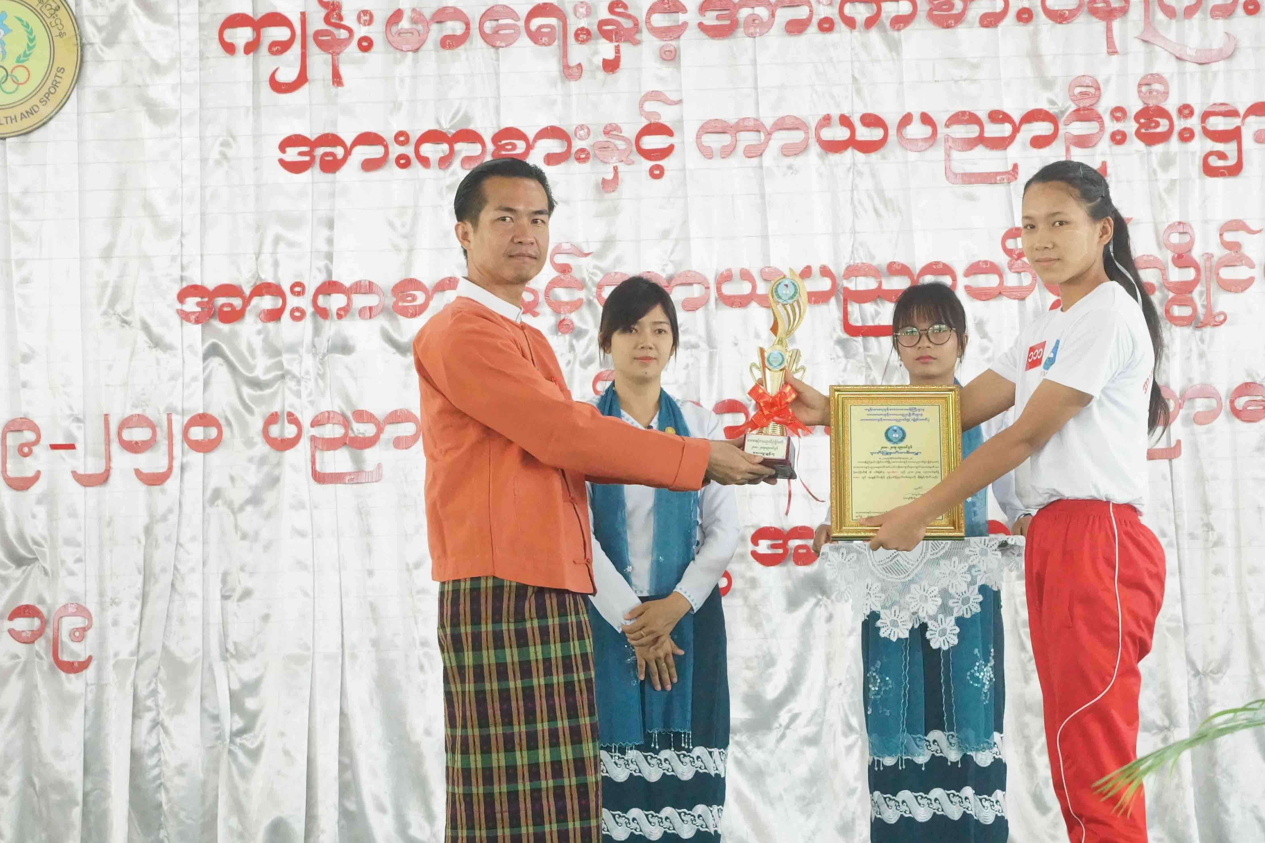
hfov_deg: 20.6
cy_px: 541
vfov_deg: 13.8
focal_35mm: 99
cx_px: 797
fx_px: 3478
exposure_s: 1/125
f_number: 5.6
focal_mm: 50
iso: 3200
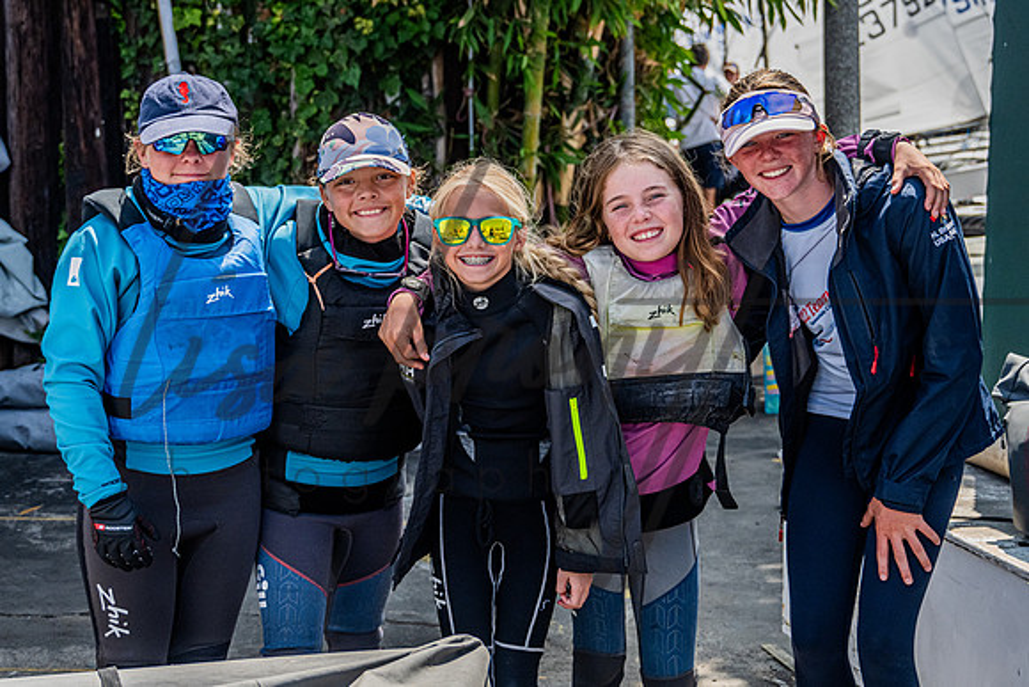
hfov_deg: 27.1
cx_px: 514
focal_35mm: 75
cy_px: 280
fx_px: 2132
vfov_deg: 18.3
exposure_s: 1/2500
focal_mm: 62
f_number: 6
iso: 1000
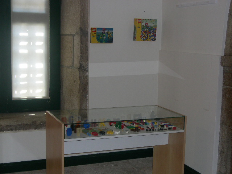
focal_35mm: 57
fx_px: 382
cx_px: 116
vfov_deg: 25.7
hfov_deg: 33.8
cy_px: 87
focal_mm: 12.2
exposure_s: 1/60
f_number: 3.4
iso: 118
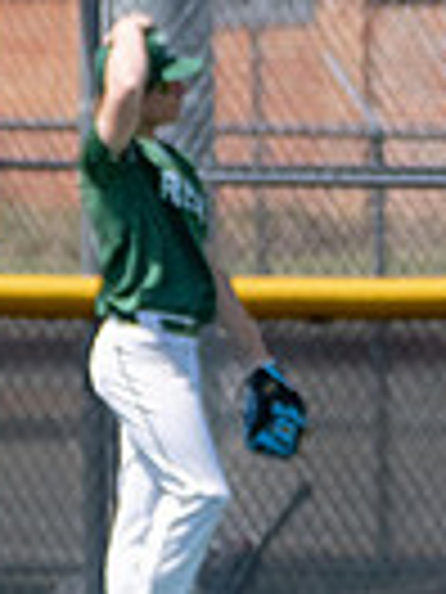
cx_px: 1087
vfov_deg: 1.3
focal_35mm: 1525
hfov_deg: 1.0
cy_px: 185
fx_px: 26198
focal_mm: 245
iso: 640
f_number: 8
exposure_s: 1/2000
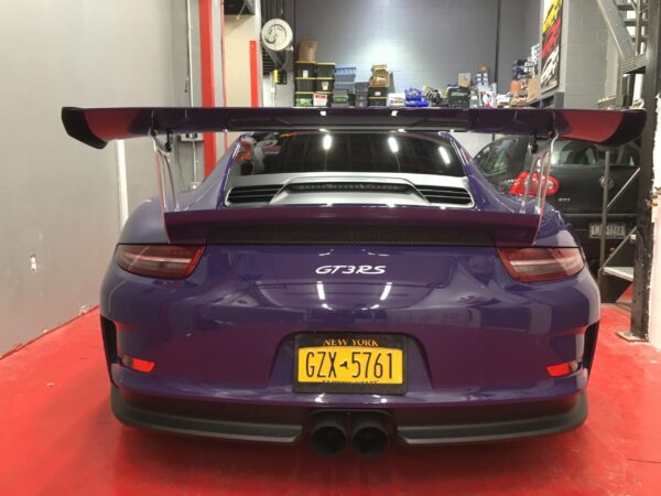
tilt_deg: -7.6
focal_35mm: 29
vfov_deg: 48.2
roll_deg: +1.2
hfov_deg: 61.7
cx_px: 330
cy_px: 248
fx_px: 554
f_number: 2.2
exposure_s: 1/30
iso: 160
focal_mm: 4.15
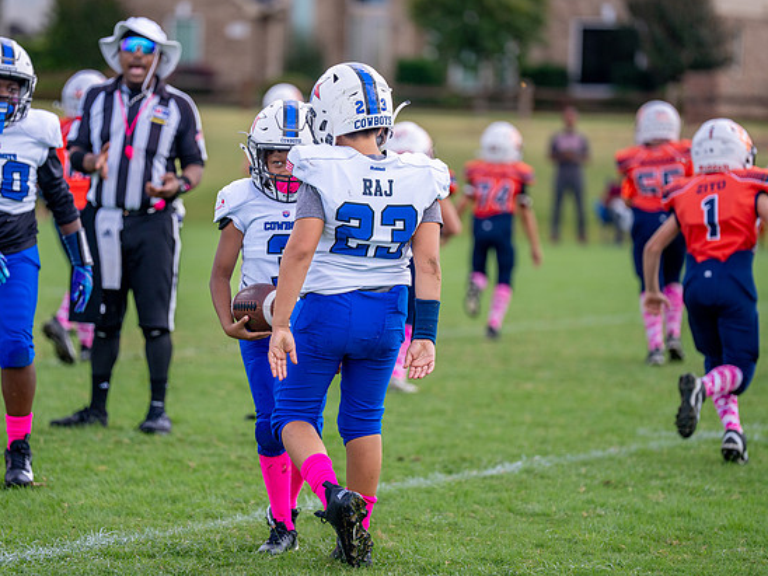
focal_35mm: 199
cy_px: 277
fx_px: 4415
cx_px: 338
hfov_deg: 9.9
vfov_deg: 7.5
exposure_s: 1/2500
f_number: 2.8
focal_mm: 167
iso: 250
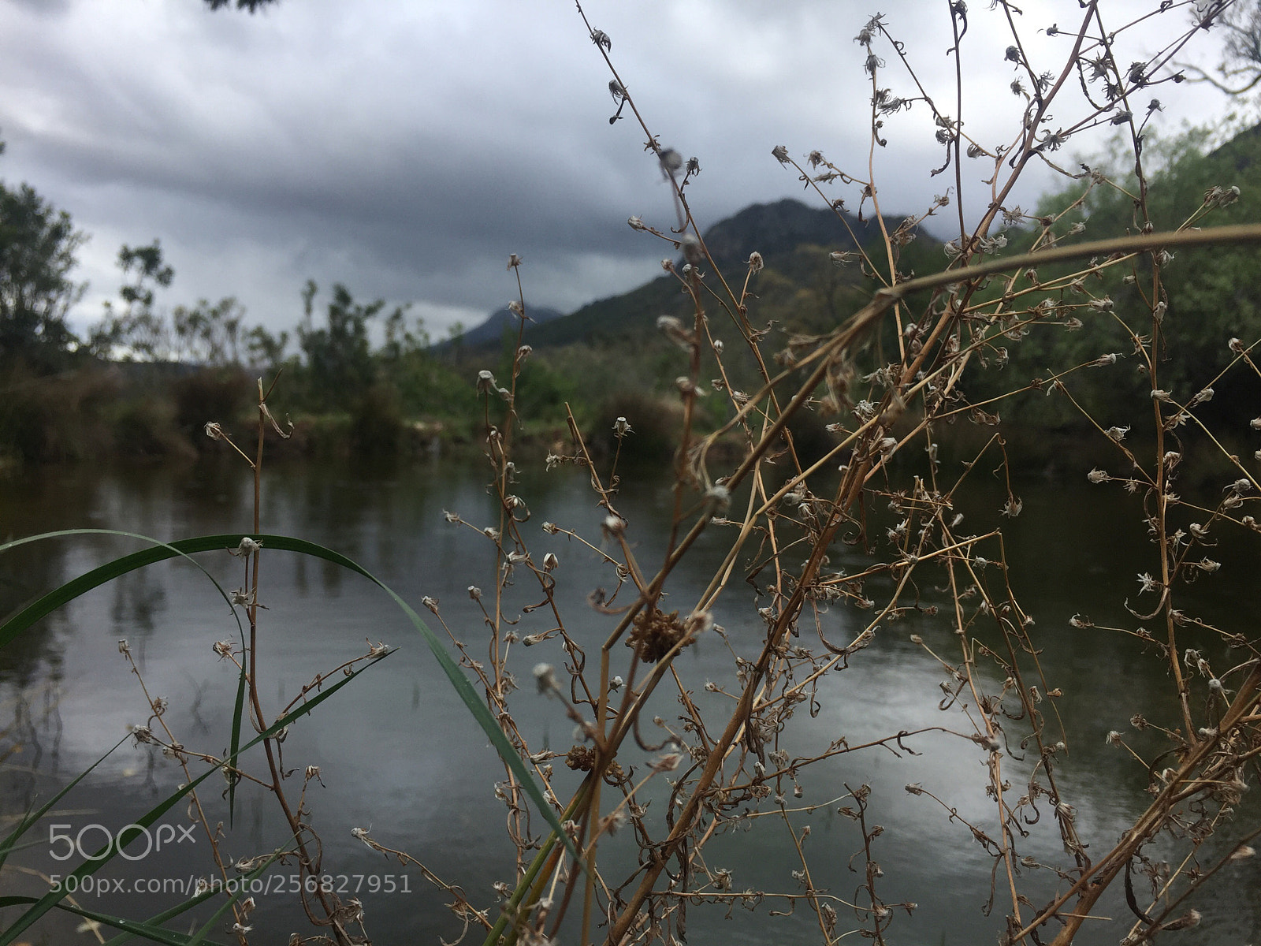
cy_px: 473
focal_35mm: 29
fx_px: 1056
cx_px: 630
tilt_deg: -3.8
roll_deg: -3.0
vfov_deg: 48.2
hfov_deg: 61.7
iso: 32
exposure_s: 1/1014
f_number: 2.2
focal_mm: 4.15
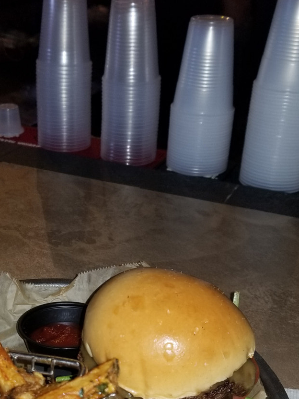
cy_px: 310
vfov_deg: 37.1
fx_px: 576
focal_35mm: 50
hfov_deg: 28.7
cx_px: 78
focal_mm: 4.25
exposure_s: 1/56
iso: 50
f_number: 1.7
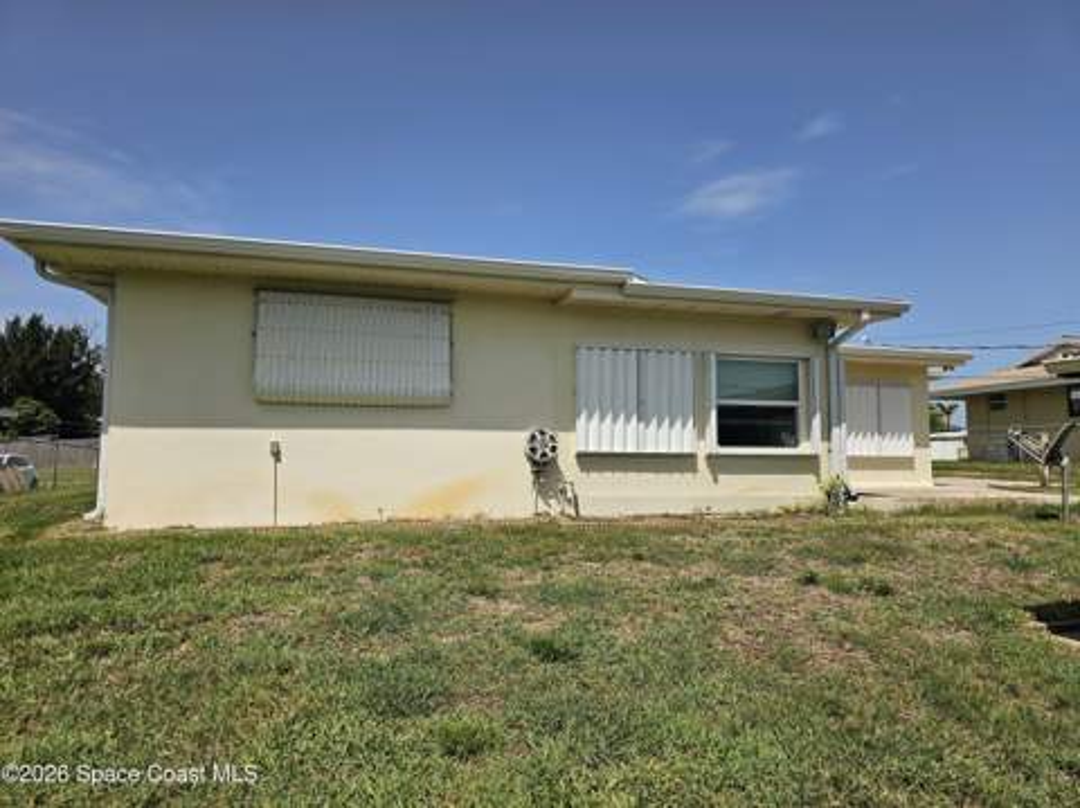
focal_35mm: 23
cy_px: 404
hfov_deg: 74.0
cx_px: 540
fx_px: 717
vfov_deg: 58.8
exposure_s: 1/1347
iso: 10
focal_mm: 6.3
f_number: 1.7
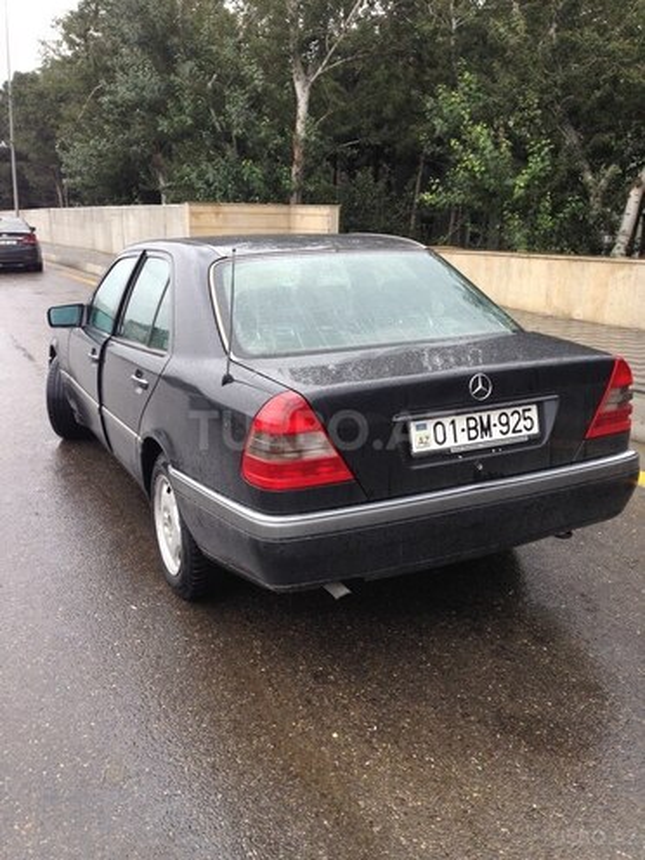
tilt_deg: -13.7
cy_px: 430
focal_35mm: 33
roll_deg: -1.0
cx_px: 322
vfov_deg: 55.4
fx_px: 820
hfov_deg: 42.9
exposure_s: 1/186
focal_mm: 4.12
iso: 50
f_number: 2.4
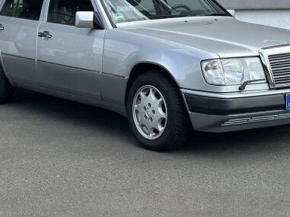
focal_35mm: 80
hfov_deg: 24.4
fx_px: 670
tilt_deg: -5.3
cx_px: 153
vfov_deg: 18.3
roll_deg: +1.1
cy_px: 60
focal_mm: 6.86
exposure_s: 1/2304
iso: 100
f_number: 1.78
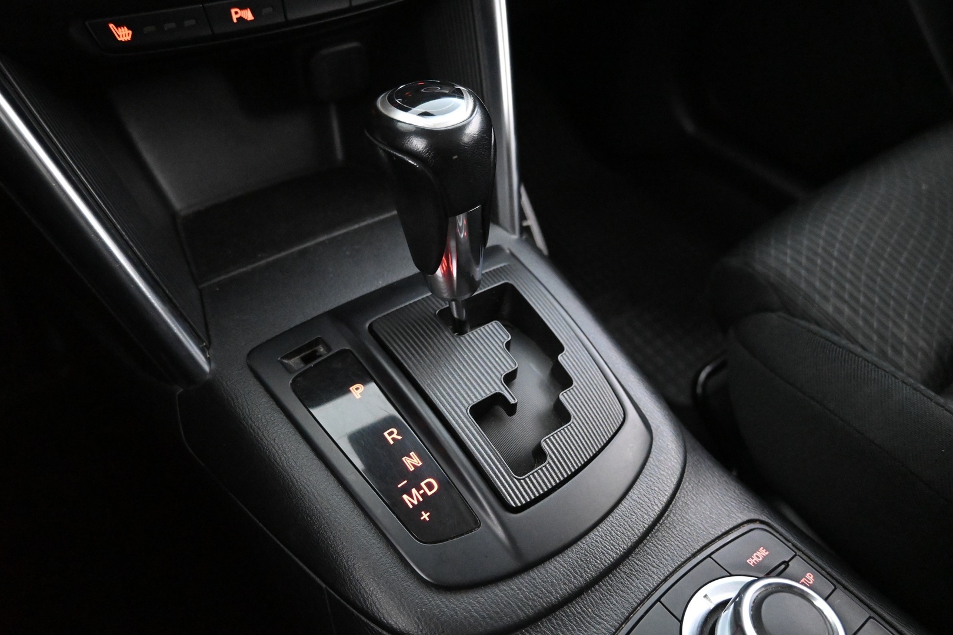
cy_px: 318
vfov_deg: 53.1
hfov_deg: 73.7
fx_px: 635
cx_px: 476
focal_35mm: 24
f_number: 3.5
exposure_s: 1/25
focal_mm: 16
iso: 10000
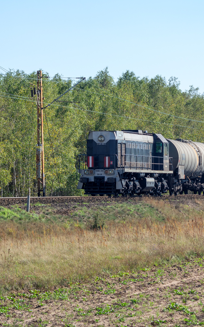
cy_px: 163
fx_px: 1681
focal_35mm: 189
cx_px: 232
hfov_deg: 6.9
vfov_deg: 11.1
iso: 125
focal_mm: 82
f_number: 8
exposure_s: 1/320
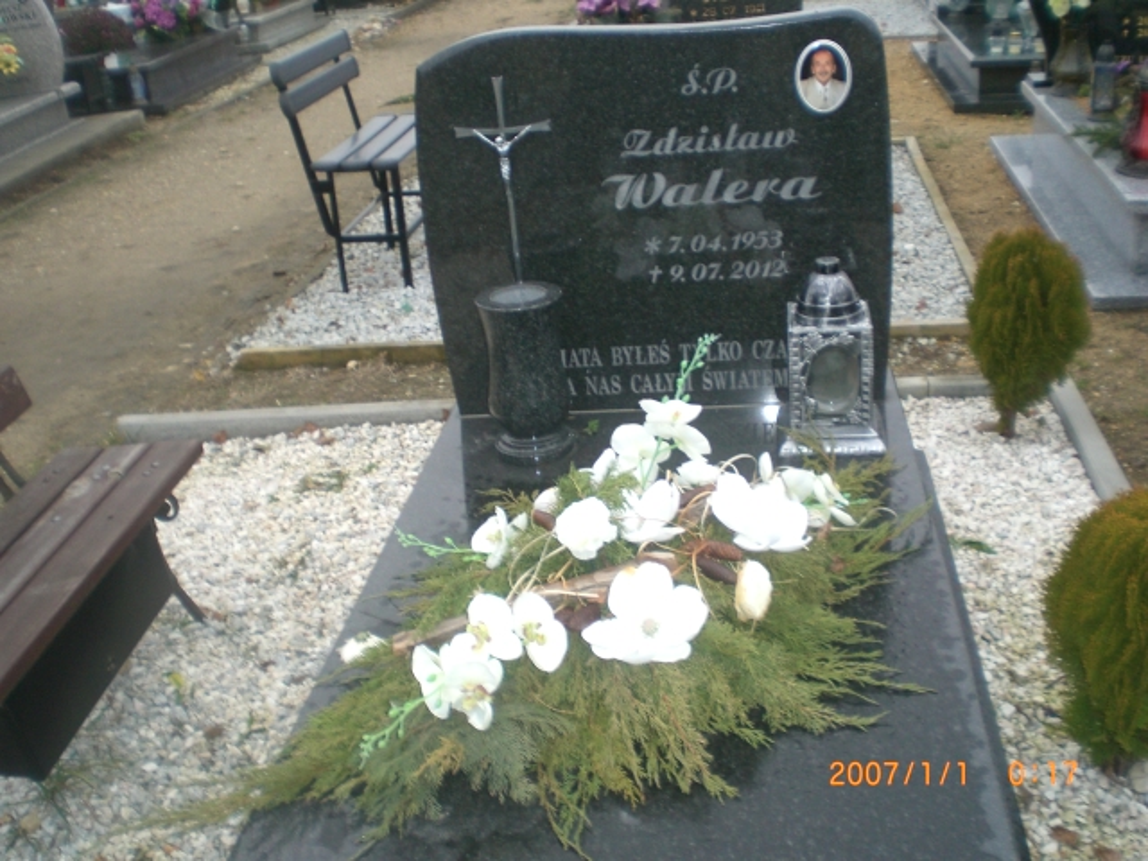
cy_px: 430
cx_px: 574
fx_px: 1260
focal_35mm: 38
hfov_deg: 49.0
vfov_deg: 37.7
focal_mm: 6.3
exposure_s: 1/100
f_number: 3.1
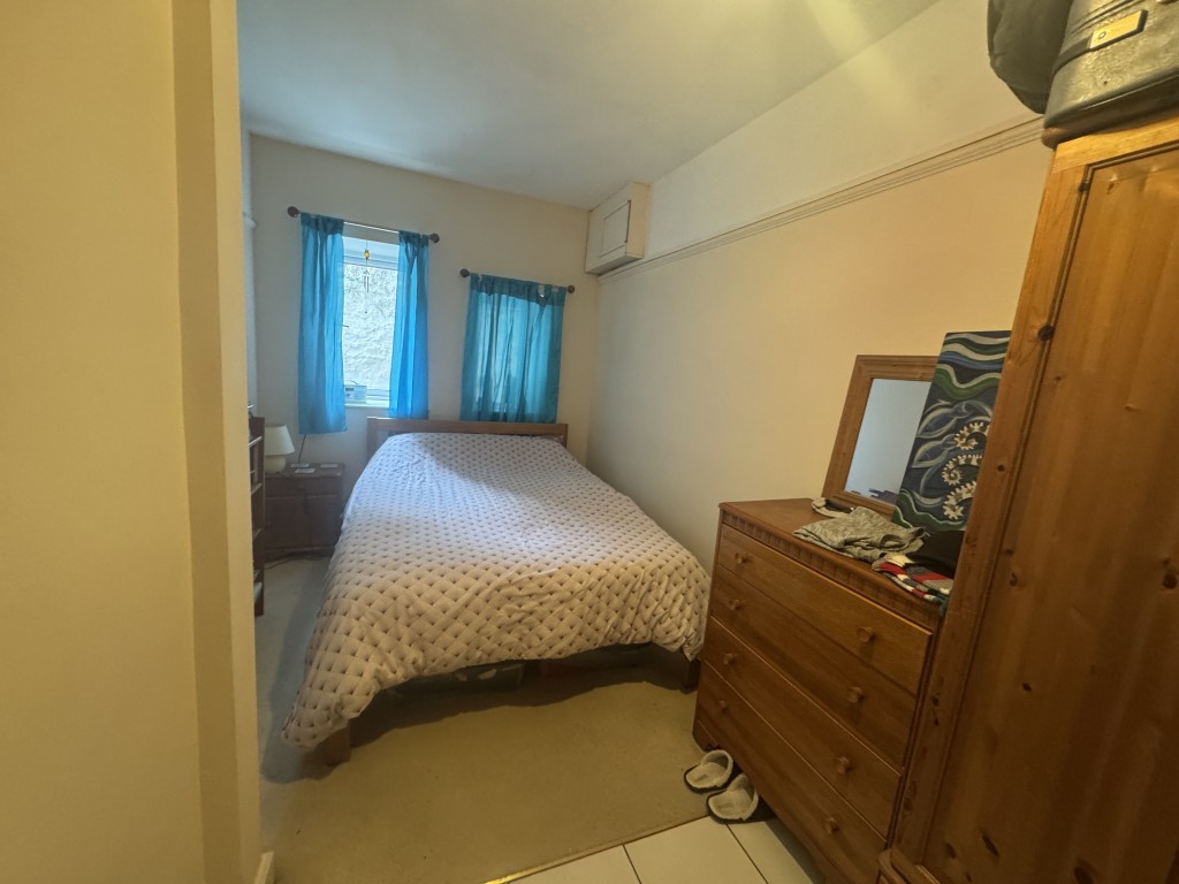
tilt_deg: -9.7
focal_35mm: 14
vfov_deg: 85.7
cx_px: 590
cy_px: 442
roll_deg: -6.3
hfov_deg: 102.1
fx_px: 477
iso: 320
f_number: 2.2
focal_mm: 2.22
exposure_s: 1/50
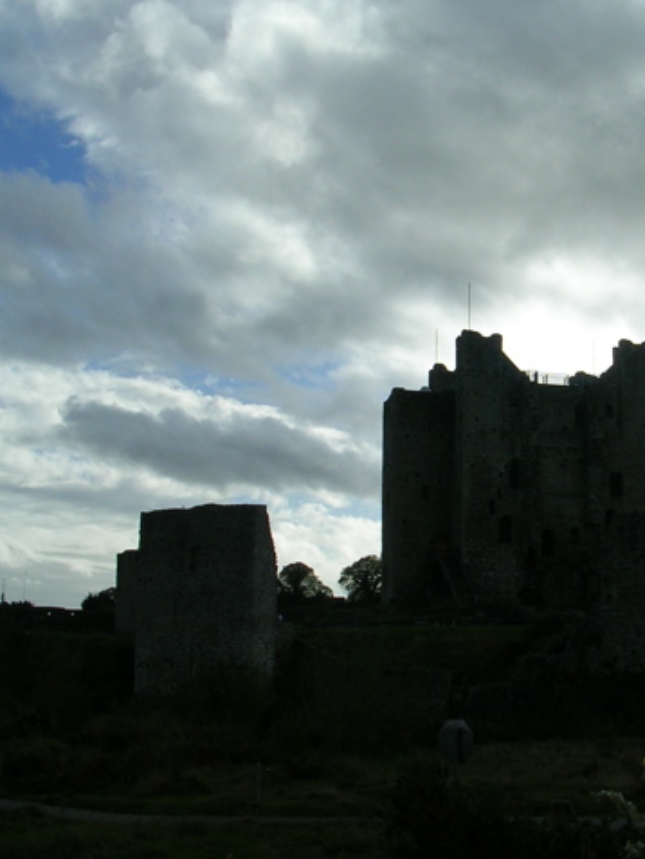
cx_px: 508
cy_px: 430
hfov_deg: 28.0
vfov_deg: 37.5
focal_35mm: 51
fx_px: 1266
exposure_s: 1/744
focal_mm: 5.8
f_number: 5.6
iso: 50
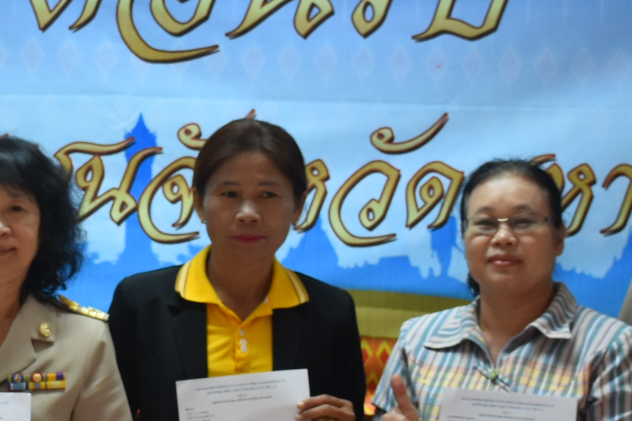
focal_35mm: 145
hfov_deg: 14.1
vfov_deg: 9.5
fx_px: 2545
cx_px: 123
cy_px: 275
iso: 720
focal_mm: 24
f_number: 4
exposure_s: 1/60
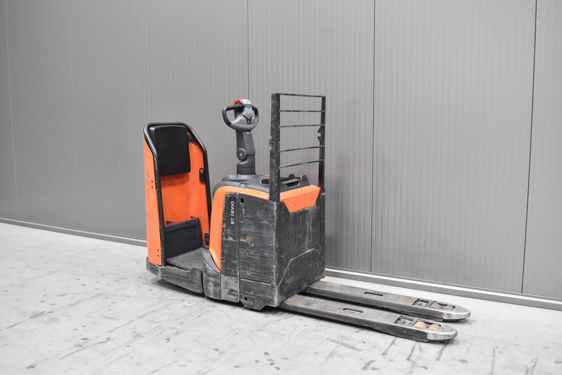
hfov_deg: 57.2
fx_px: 515
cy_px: 188
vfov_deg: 40.0
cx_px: 281
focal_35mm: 33
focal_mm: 22
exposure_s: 1/25
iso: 1600
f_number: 5
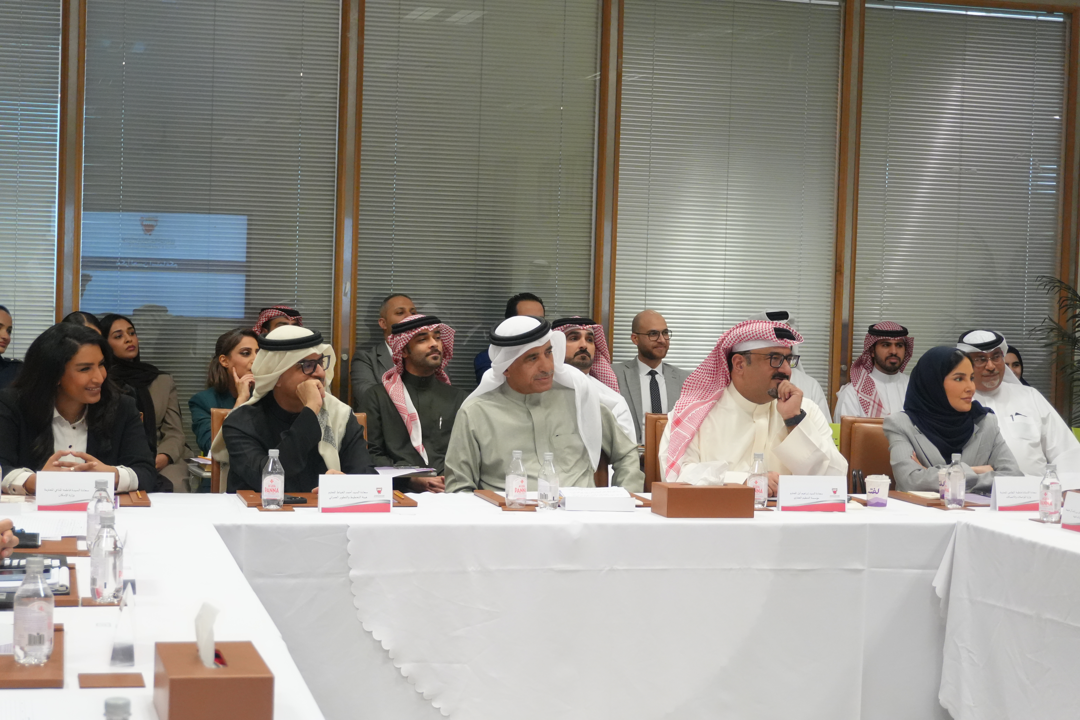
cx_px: 540
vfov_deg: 21.6
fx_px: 1890
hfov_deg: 31.9
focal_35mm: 63
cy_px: 360
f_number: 5.6
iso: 3200
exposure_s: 1/160
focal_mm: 42
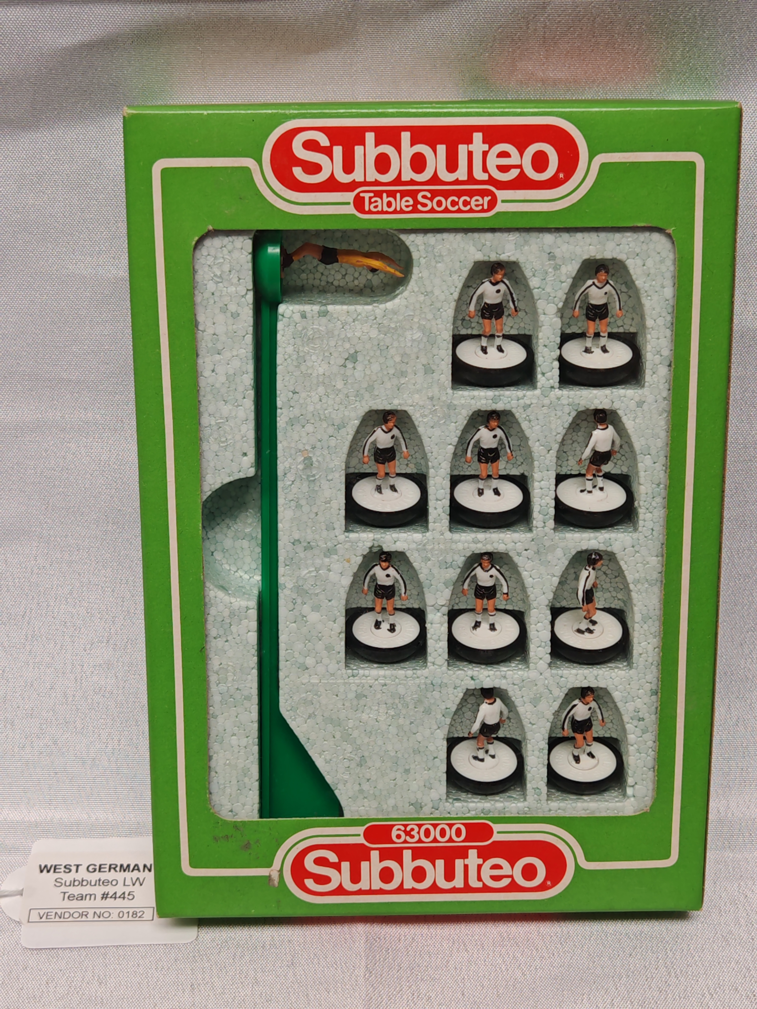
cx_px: 378
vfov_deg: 35.5
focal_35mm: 54
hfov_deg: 27.0
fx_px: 1575
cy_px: 504
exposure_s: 1/180
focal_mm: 6.67
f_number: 1.9
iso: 50
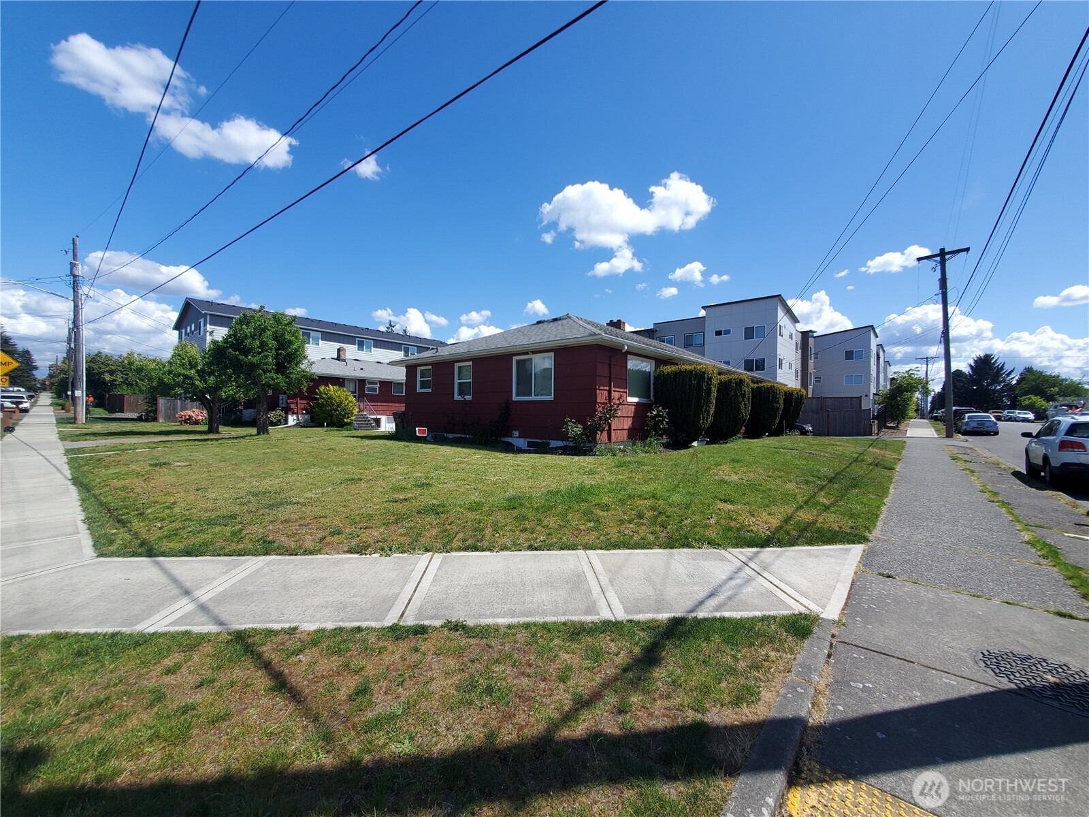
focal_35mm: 13
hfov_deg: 106.2
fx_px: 409
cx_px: 544
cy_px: 408
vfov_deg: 89.9
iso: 50
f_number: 2.2
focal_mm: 1.8
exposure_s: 1/1135
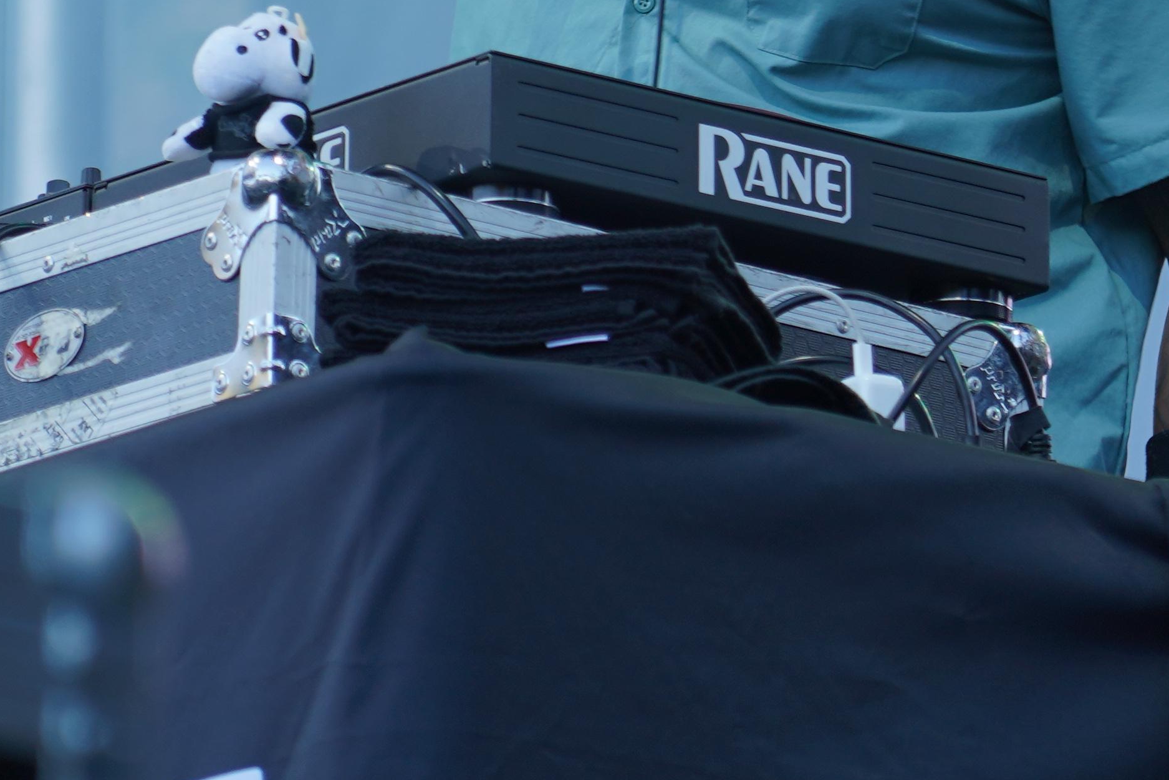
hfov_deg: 6.1
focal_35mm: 336
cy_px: -353
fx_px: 10910
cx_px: 580
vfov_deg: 4.1
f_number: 4
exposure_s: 1/125
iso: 160
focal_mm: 105
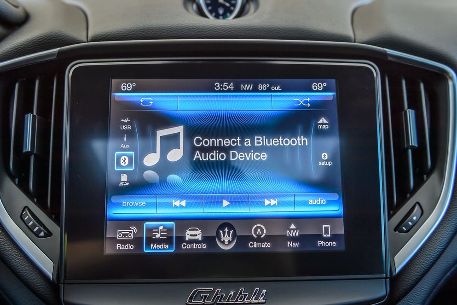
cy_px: 152
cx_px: 228
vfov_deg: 40.0
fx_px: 419
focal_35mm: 33
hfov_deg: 57.2
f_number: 4
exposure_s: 1/100
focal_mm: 32
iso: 400
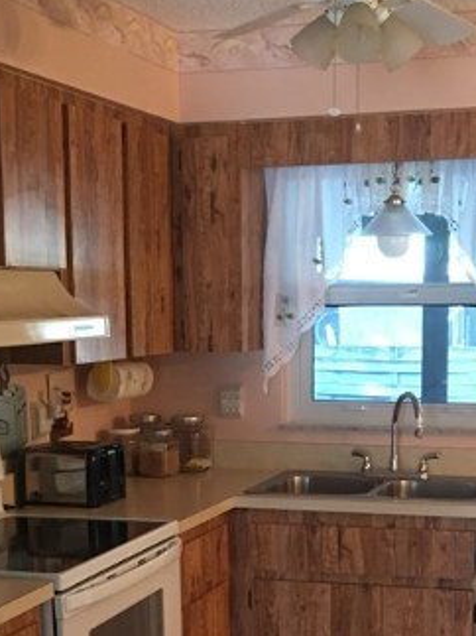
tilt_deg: -9.9
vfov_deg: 27.5
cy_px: 532
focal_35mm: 69
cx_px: 256
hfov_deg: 21.3
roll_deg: +1.1
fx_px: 1266
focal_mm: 4.15
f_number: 2.2
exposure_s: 1/15
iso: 100
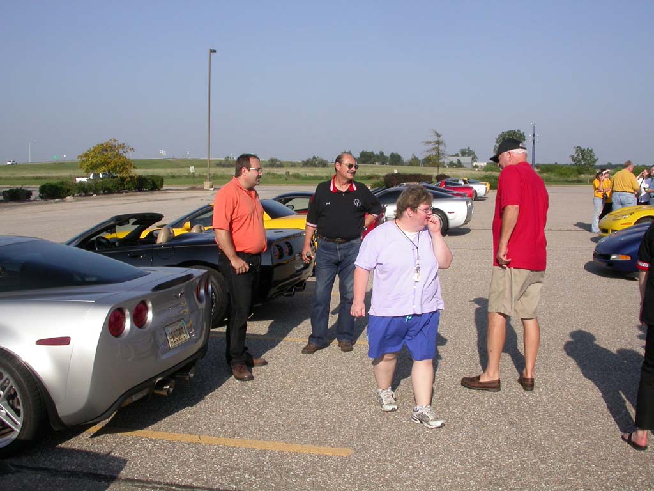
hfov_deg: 49.0
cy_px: 246
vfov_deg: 37.7
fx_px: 718
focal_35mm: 38
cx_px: 327
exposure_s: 1/388
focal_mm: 7.85
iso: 100
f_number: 7.5
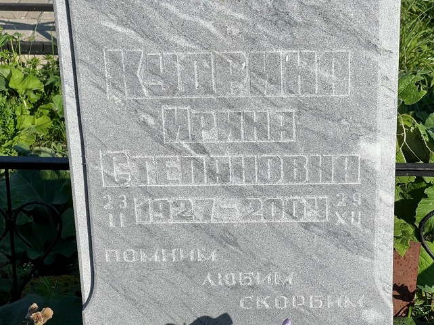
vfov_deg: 15.4
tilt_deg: -25.6
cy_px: 148
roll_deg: +0.3
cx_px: 228
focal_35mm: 96
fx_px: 1203
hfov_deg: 20.4
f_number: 2.8
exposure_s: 1/1074
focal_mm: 9
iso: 32
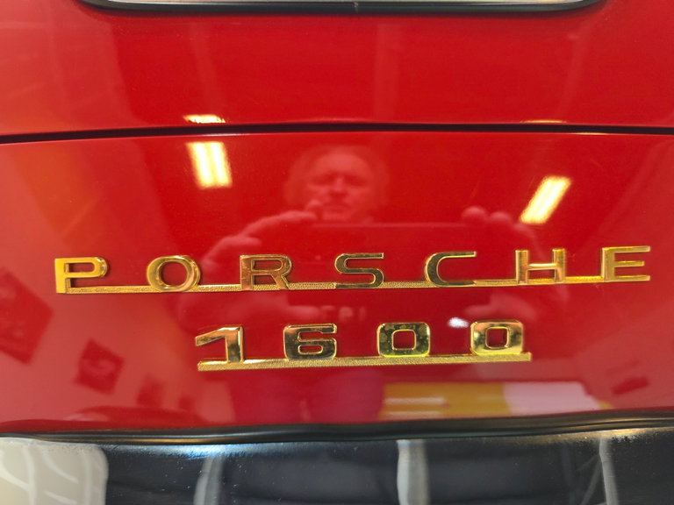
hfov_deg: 73.9
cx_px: 337
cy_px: 252
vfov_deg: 58.9
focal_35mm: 23
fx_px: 448
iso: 320
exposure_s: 1/120
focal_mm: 6.3
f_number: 1.7
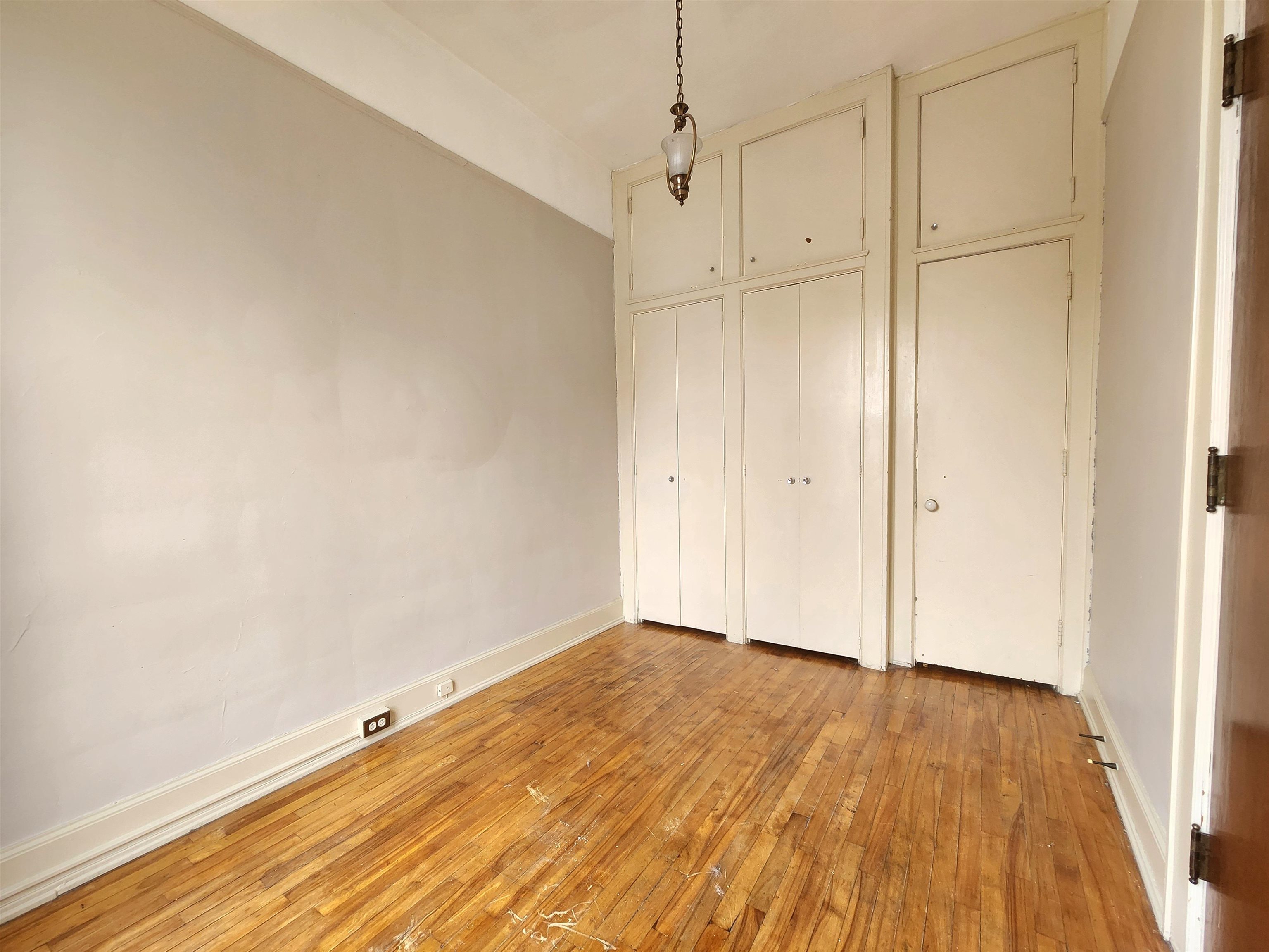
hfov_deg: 106.2
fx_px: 477
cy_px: 476
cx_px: 634
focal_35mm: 13
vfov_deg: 89.9
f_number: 2.2
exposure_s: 1/60.2
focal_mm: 2.2
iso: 200
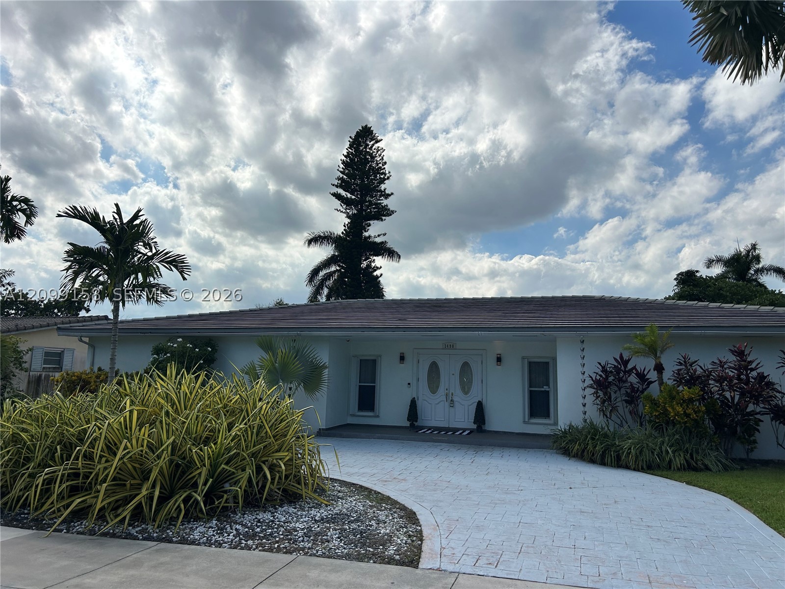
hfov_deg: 67.3
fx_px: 590
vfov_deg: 53.1
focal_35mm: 26
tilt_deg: +8.8
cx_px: 392
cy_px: 294
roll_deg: -1.0
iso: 50
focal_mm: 5.7
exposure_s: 1/12658
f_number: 1.5
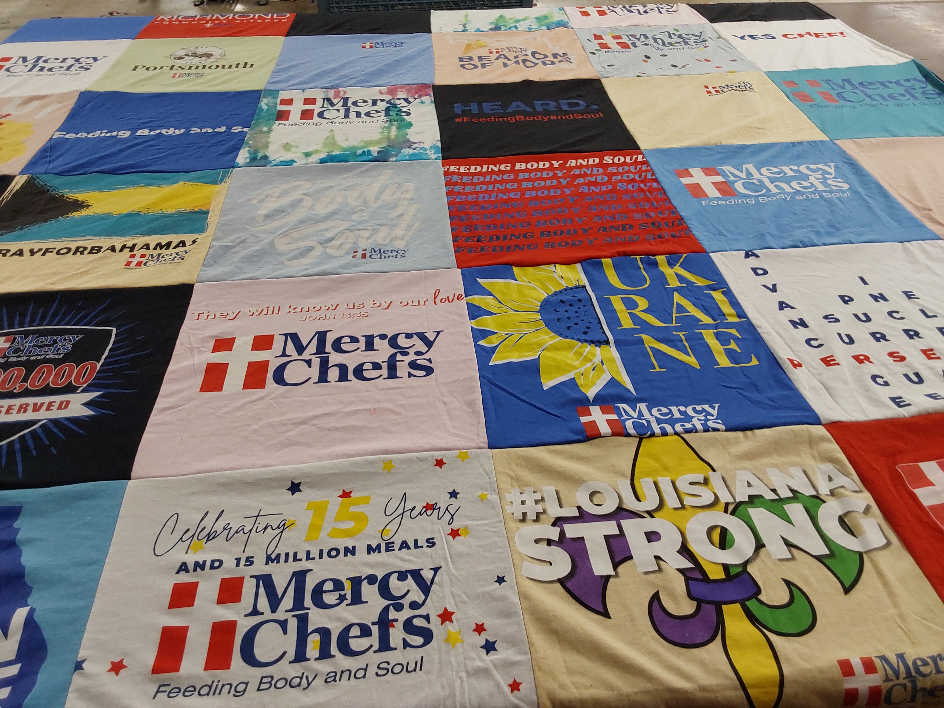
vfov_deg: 49.7
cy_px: 354
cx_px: 472
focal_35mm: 28
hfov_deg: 63.4
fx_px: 764
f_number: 1.9
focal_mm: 2.91
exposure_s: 1/60
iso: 80
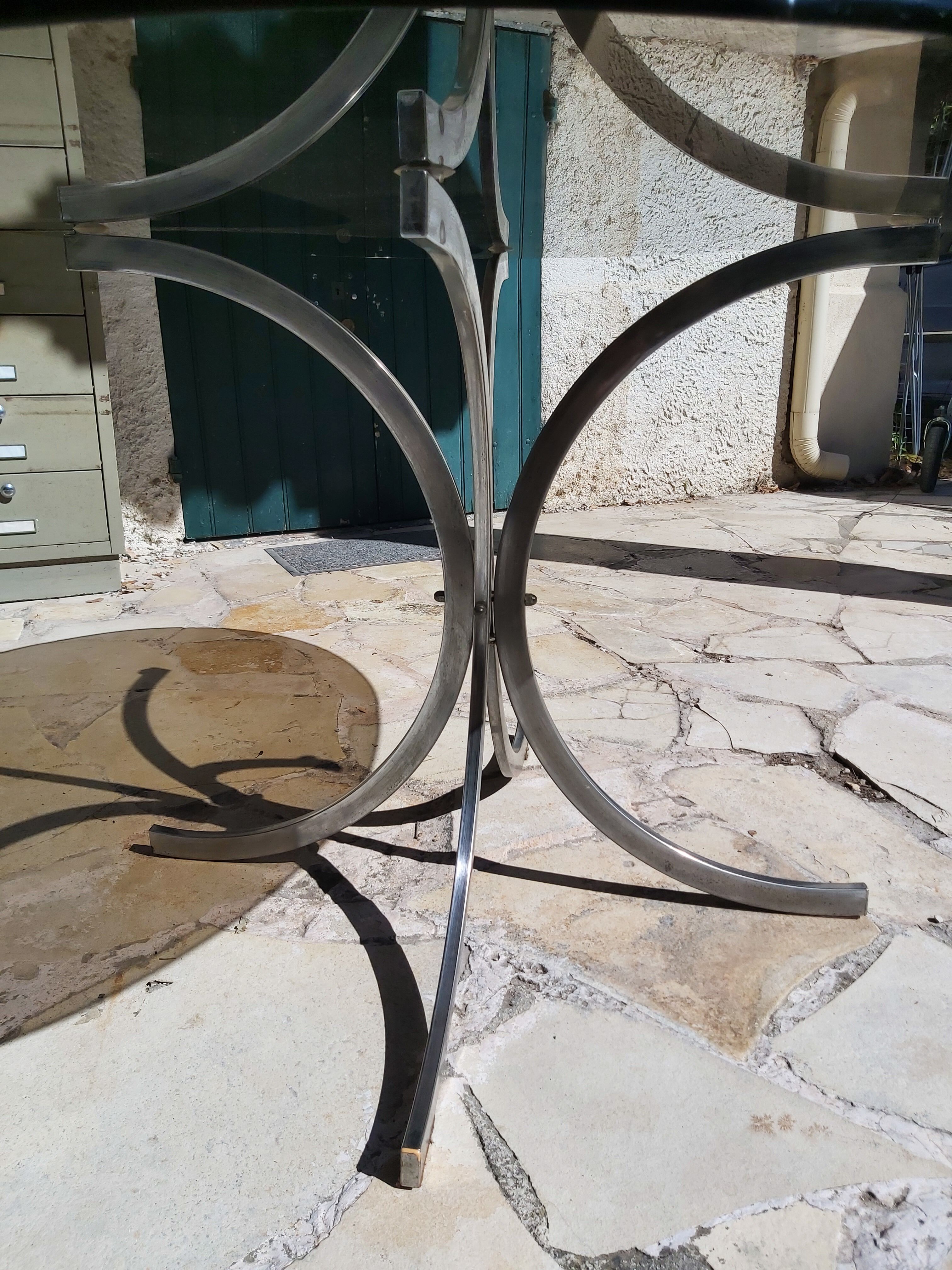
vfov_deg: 67.3
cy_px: 635
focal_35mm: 26
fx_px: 953
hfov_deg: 53.1
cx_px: 476
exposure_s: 1/4163
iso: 64
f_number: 1.7
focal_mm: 3.92
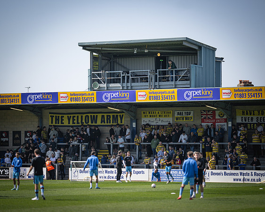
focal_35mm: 159
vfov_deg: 9.7
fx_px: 1249
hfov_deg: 12.1
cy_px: 109
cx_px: 130
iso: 200
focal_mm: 135
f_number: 1.8
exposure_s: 1/6400
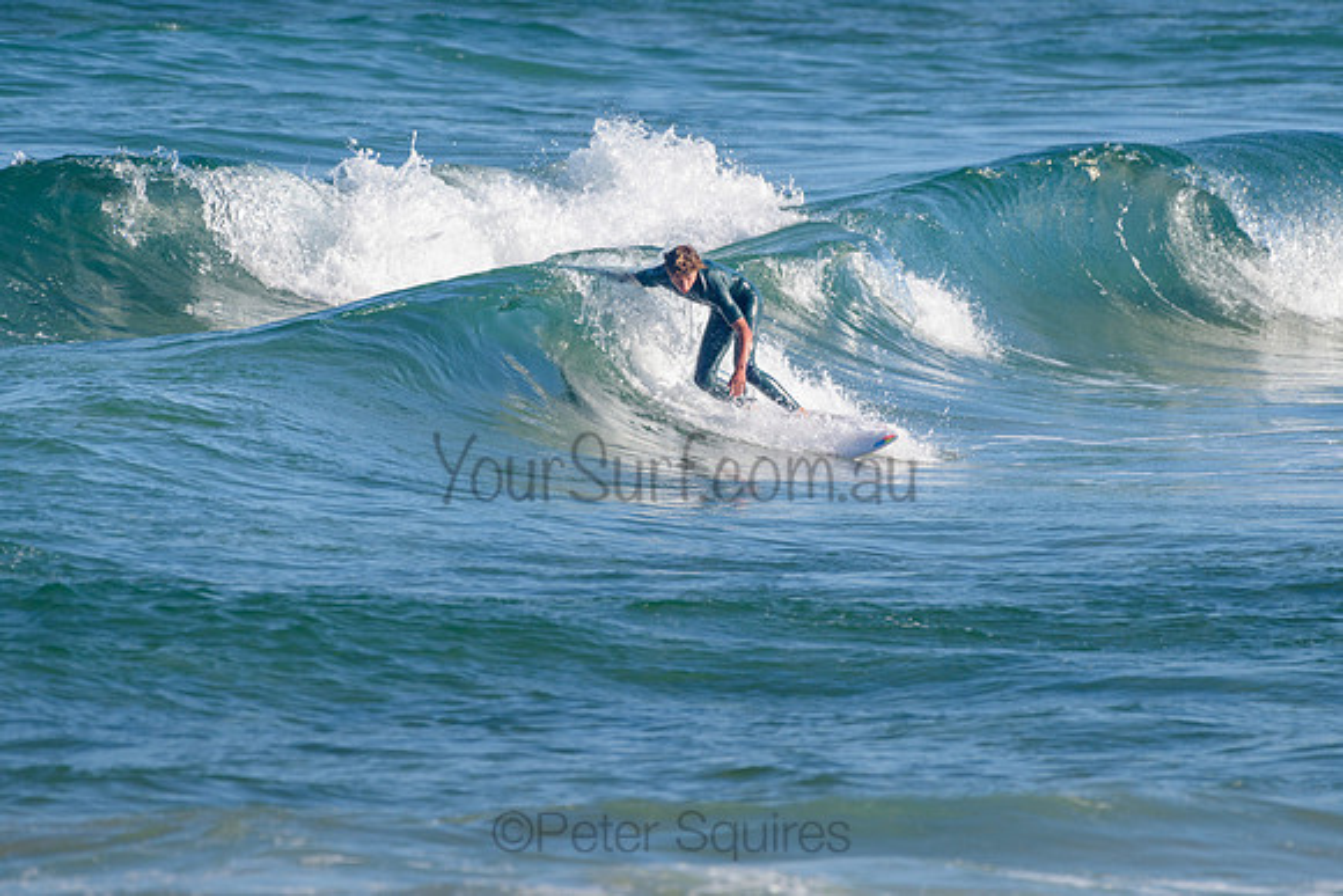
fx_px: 22881
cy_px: 394
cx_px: 678
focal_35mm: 613
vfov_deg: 2.2
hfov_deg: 3.4
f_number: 5.6
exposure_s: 1/2000
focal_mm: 500
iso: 180
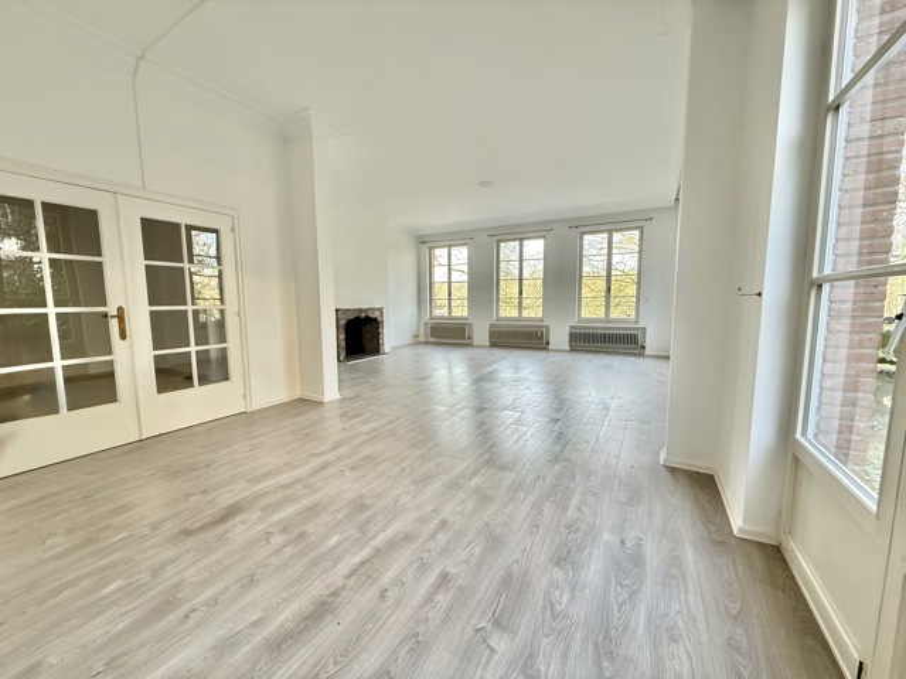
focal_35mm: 14
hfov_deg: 102.1
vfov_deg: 85.7
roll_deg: +0.3
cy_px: 340
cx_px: 453
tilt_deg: -5.7
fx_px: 366
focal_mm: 2.22
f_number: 2.2
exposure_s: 1/100
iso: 250
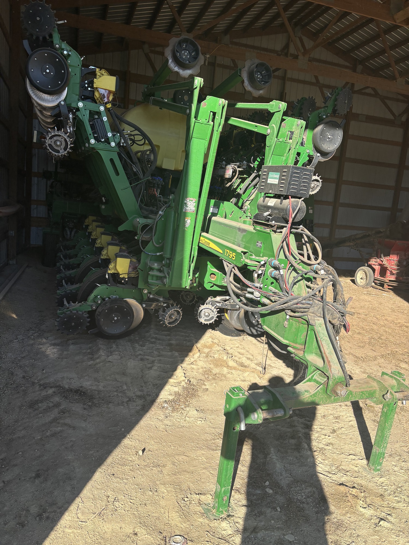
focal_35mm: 26
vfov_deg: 67.3
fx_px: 410
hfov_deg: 53.1
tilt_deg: -7.5
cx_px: 204
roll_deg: -5.4
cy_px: 272
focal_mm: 5.96
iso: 50
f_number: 1.6
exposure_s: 1/1949
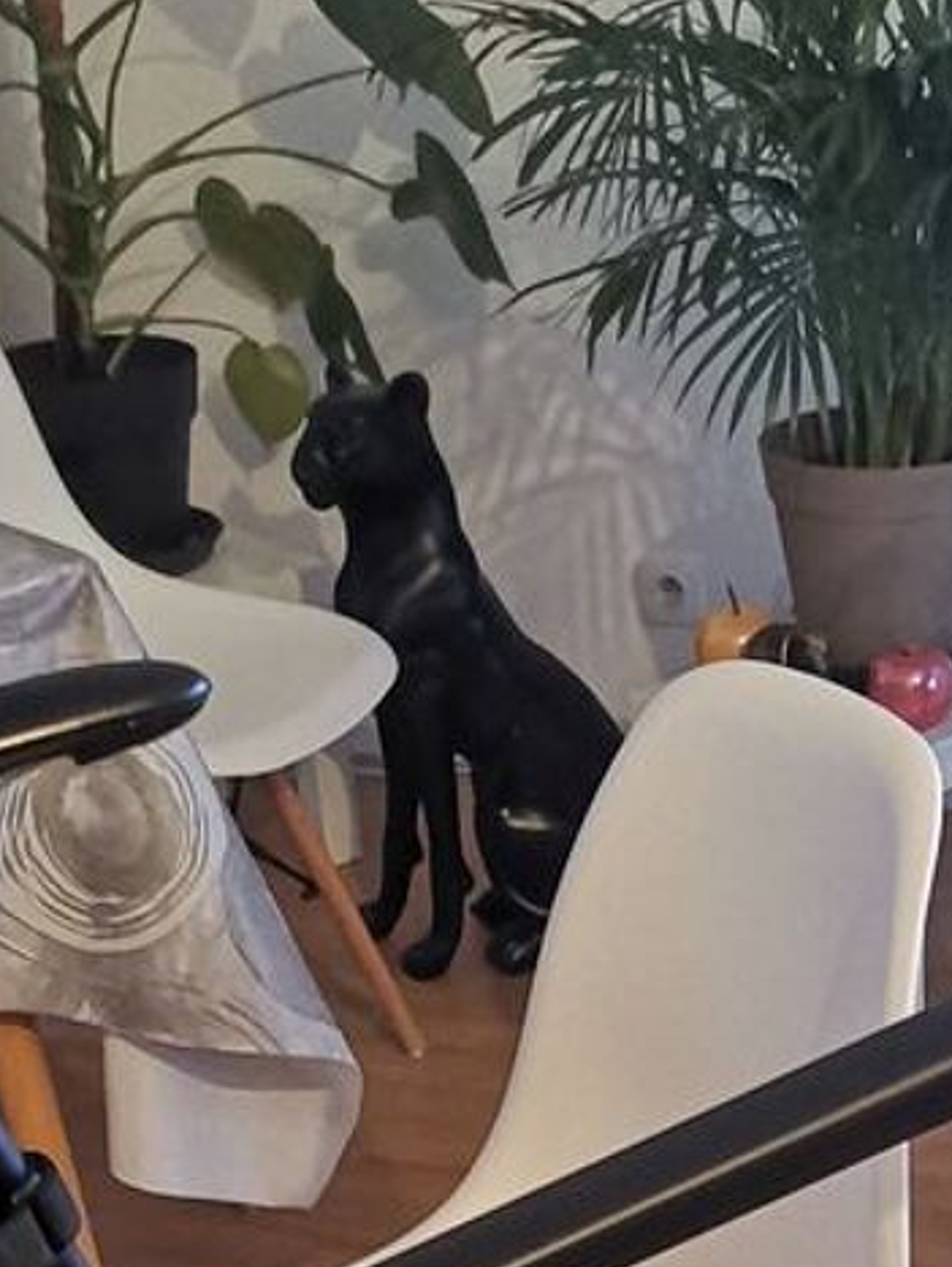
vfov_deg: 22.3
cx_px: 678
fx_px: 2820
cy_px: 1705
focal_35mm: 77
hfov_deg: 19.1
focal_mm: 3.95
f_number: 1.8
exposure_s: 3
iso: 400
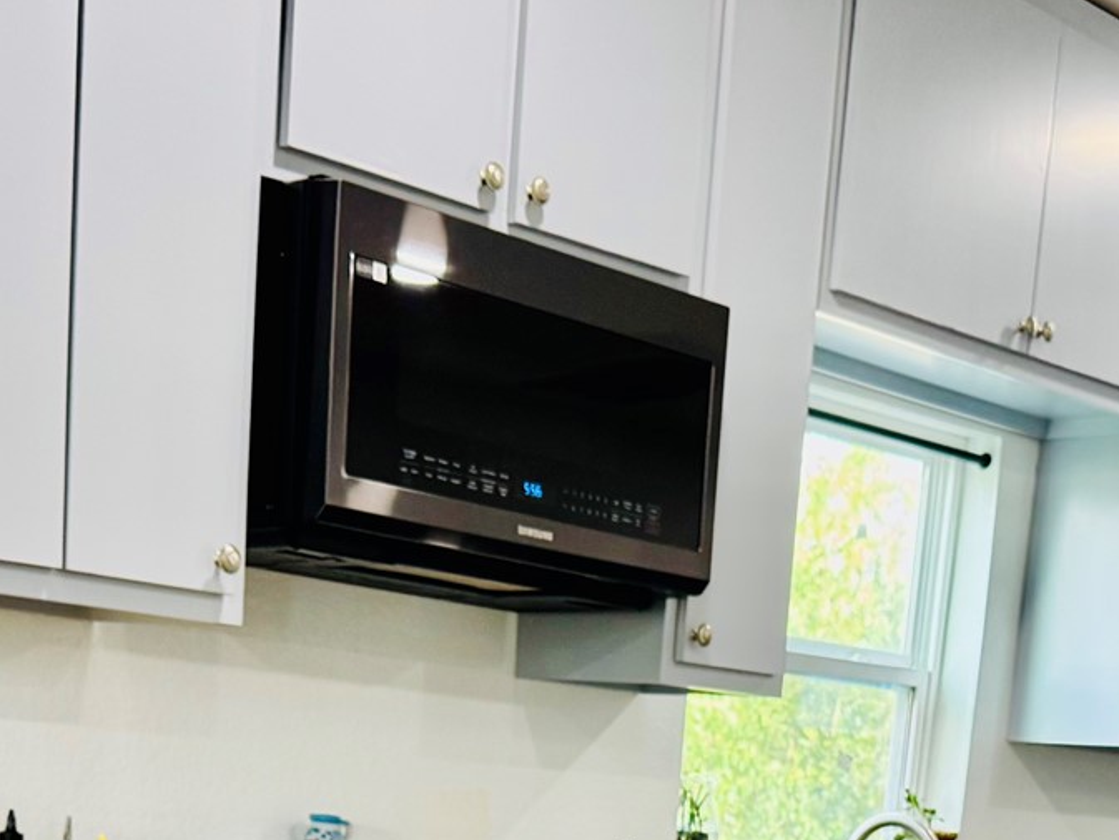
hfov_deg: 26.7
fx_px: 2360
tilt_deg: -10.3
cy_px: 1248
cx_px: 599
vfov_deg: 18.1
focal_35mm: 73
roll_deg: -4.0
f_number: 1.78
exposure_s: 1/60
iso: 200
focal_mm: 6.76
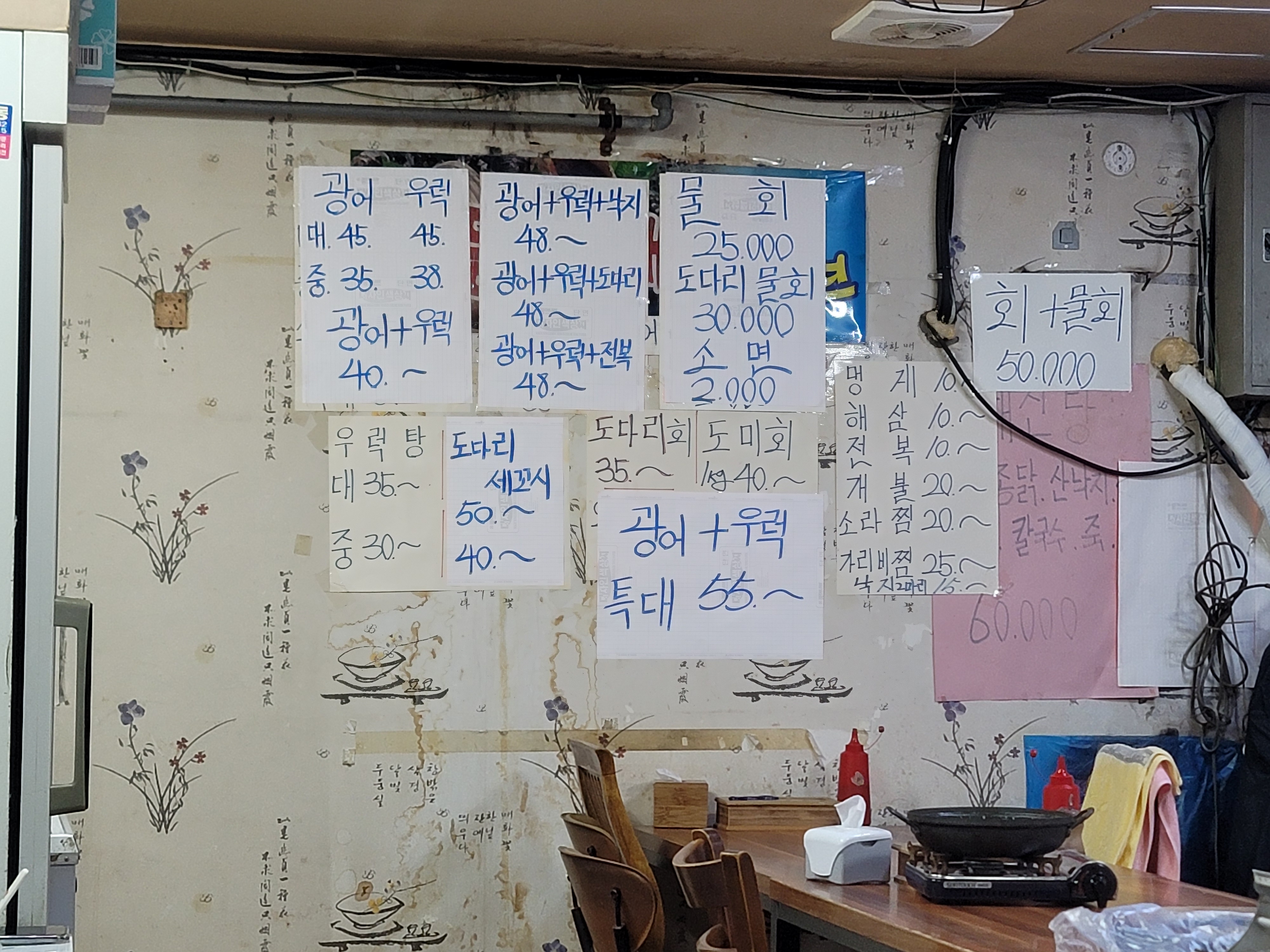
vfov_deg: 54.9
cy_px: 476
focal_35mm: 25
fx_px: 917
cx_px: 635
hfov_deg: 69.4
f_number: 1.8
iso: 200
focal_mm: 7
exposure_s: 1/120
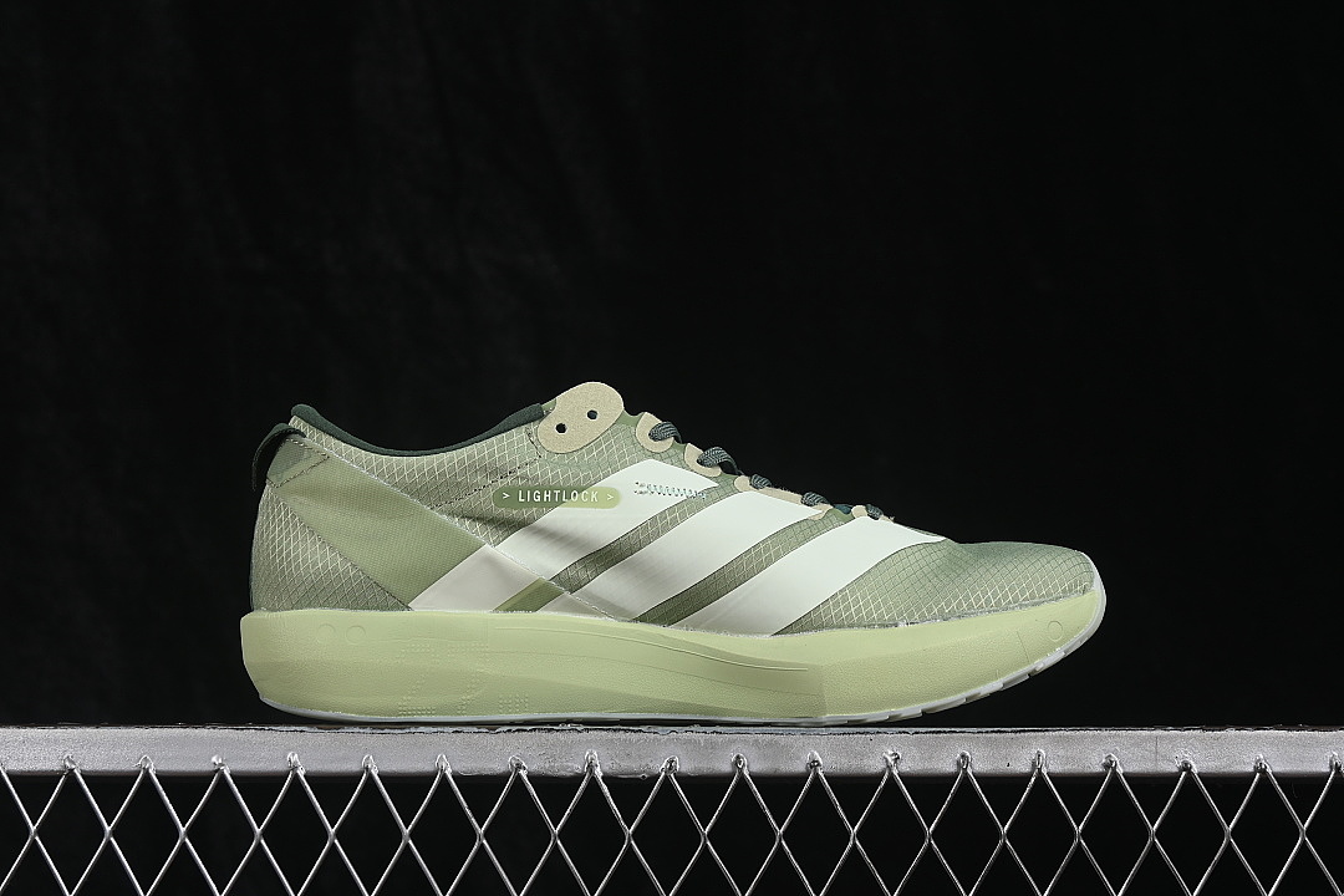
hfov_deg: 27.0
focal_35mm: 75
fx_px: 2800
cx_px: 672
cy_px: 448
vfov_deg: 18.2
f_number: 8
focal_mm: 50
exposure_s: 1/80
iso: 160
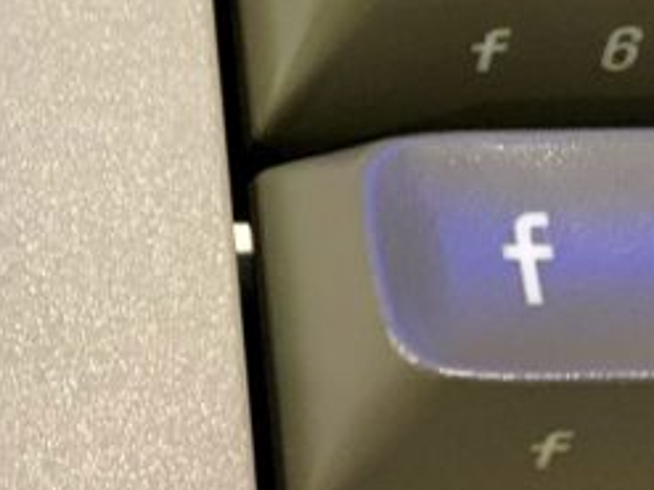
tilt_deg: -58.2
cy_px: -170
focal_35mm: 108
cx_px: -196
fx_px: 2039
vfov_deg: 13.2
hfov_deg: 17.1
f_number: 1.8
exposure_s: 1/25
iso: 400
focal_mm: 4.25
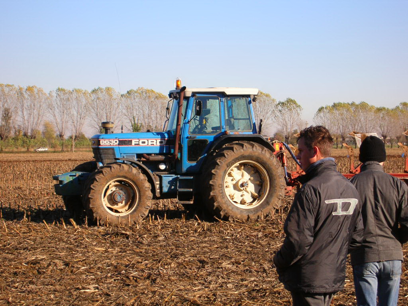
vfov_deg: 14.8
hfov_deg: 19.6
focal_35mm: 100
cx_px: 204
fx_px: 1179
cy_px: 153
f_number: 4.8
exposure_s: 1/250
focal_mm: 16.7
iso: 50
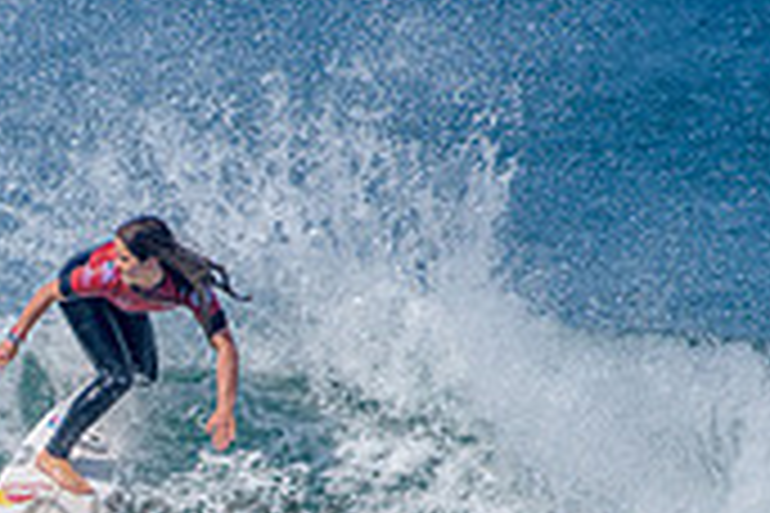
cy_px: 479
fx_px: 36187
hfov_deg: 1.2
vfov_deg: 0.8
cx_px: -135
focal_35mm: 1692
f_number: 5.6
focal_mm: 500
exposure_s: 1/2000
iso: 160
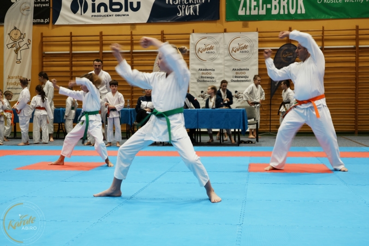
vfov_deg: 26.0
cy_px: 123
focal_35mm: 52
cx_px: 184
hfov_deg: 38.2
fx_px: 533
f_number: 11
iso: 640
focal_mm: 52
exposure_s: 1/13
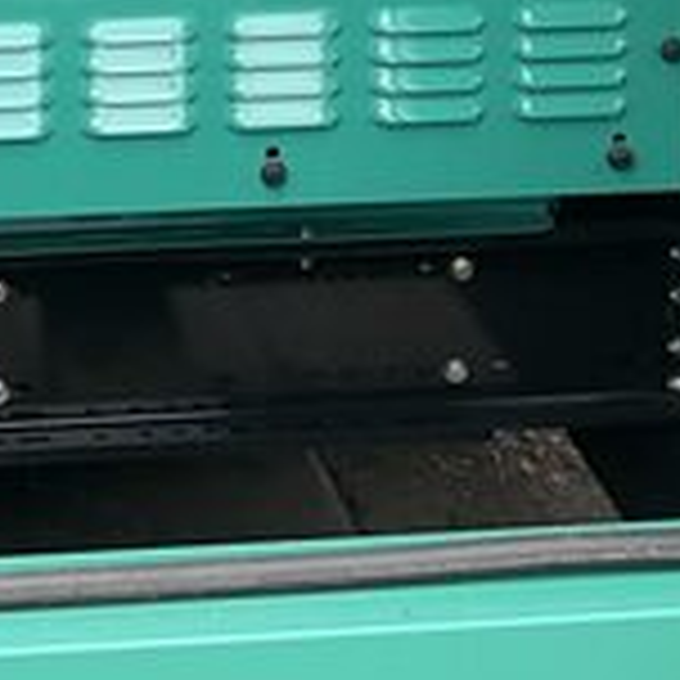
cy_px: -536
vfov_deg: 11.9
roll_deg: +1.2
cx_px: -131
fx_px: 3023
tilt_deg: -7.9
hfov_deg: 12.5
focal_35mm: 136
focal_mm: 3
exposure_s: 1/259
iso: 16
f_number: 1.8
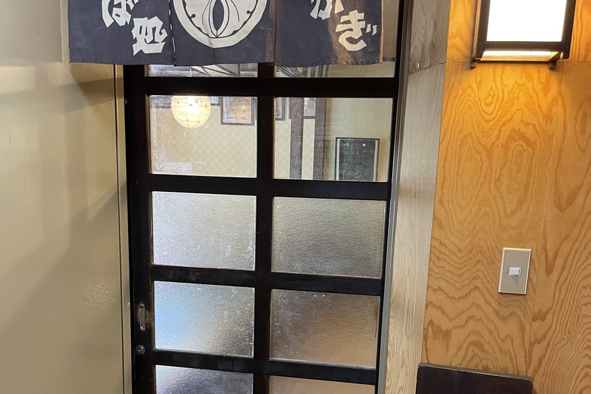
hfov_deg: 51.9
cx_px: 291
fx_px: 607
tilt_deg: -12.5
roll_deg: -1.3
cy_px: 302
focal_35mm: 37
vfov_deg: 35.1
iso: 500
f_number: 1.6
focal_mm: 4.2
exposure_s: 1/40
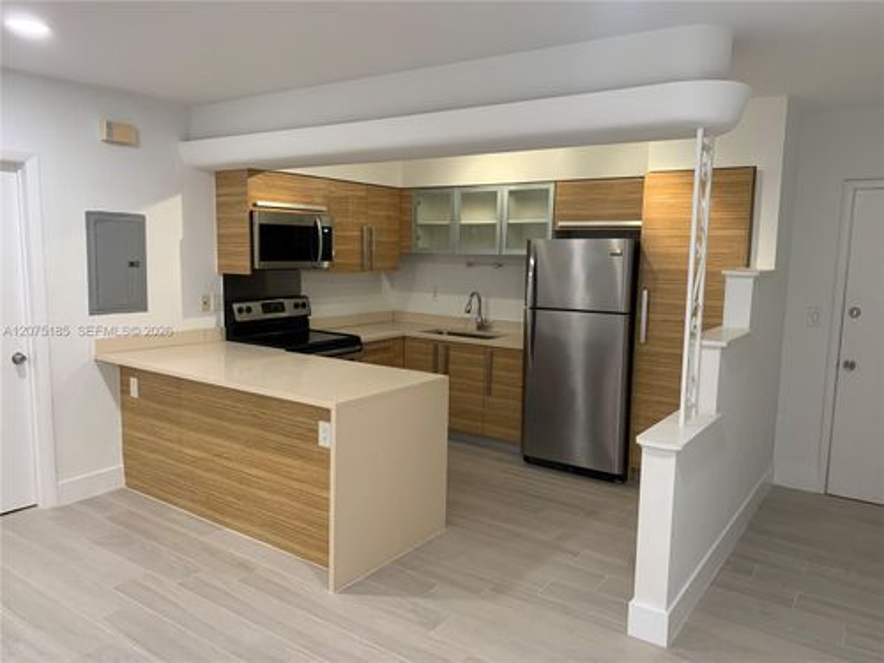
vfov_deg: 53.1
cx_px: 442
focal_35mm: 26
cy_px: 332
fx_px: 664
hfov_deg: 67.3
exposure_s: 1/60
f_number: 1.8
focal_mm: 4.25
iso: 200
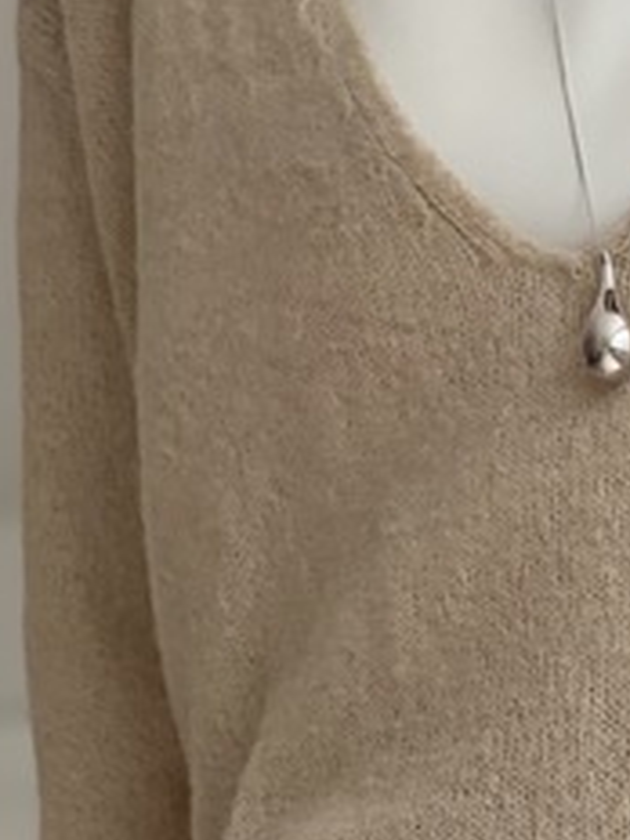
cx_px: 478
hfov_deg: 13.2
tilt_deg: -4.0
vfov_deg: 15.2
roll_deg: +3.6
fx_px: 2718
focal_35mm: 112
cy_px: 1506
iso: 160
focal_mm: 5.96
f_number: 1.6
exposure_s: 1/60
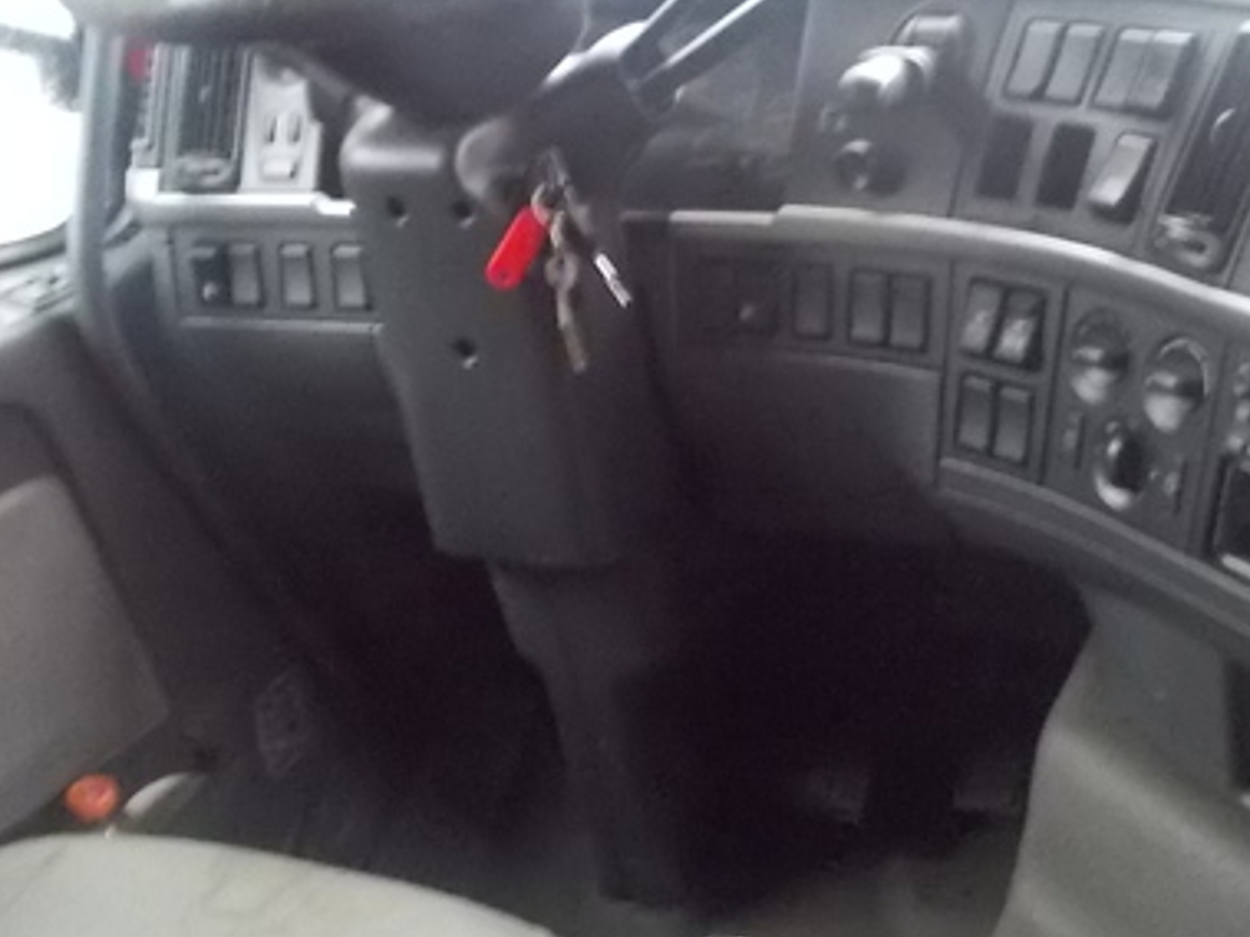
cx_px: 683
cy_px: 482
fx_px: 1769
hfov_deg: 38.9
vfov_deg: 29.7
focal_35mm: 49
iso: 800
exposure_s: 1/10
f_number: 3.3
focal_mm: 4.1
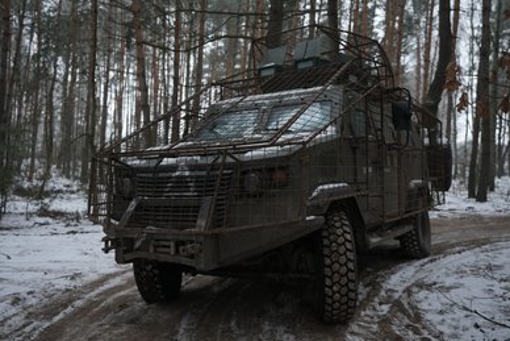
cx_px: 262
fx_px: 468
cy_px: 173
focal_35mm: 33
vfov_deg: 40.0
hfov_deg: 57.2
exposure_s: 1/320
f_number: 2.8
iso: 200
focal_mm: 32
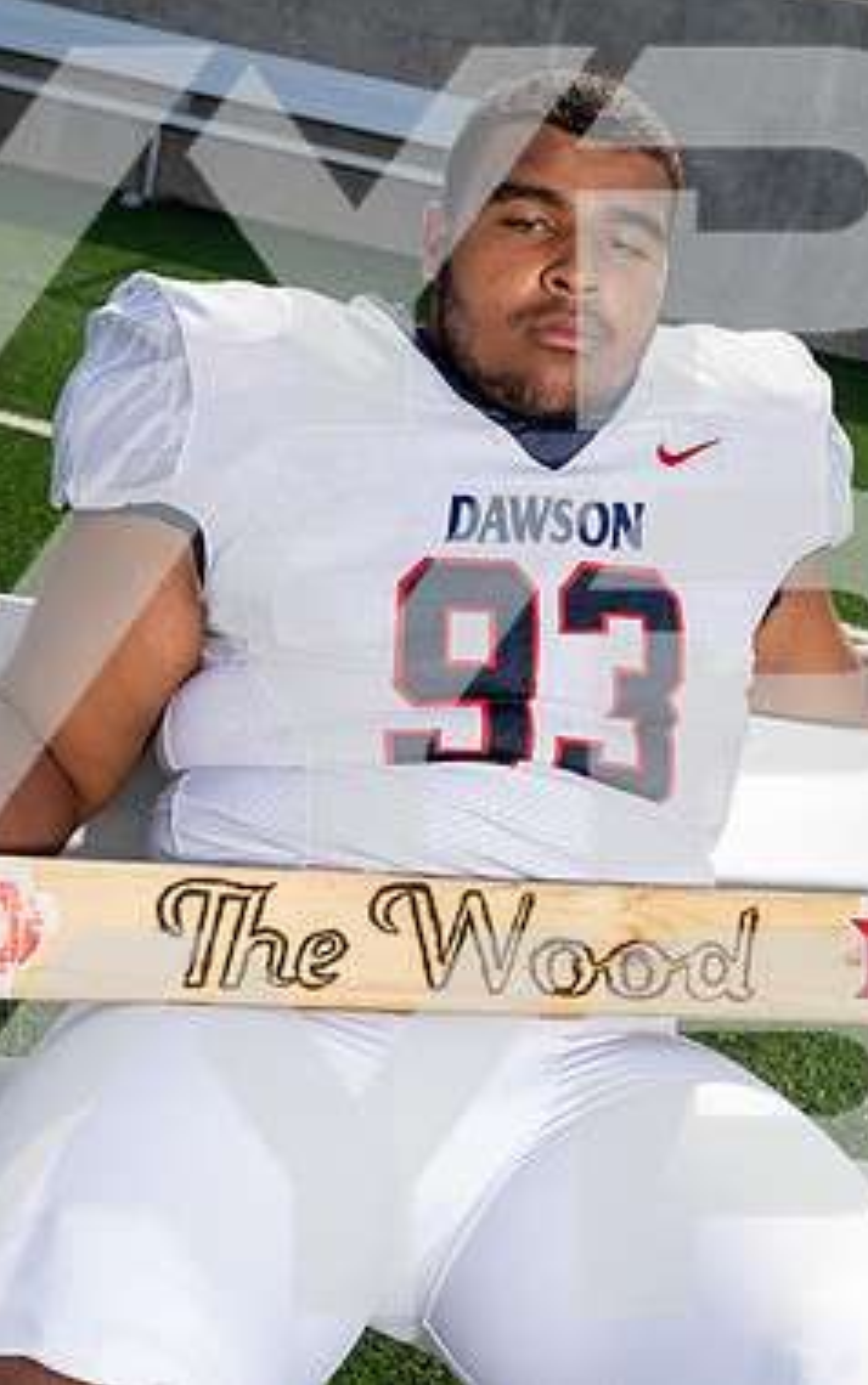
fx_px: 2116
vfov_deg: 36.3
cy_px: 683
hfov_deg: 23.1
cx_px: 518
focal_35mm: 56
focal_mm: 36
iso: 100
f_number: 6.3
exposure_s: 1/250
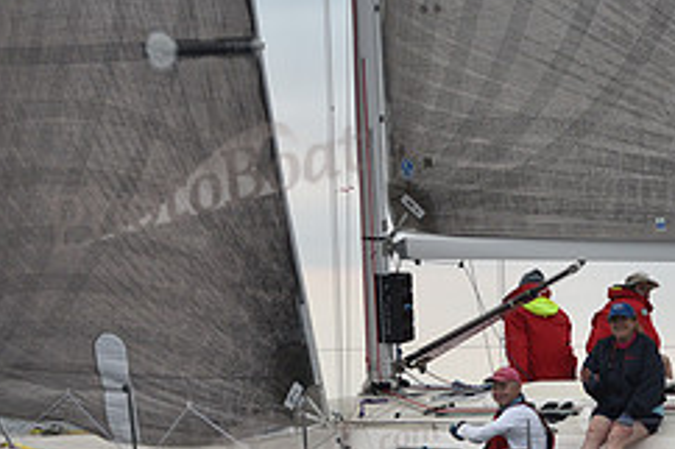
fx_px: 3148
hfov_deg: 12.2
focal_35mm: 168
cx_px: 586
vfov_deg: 8.2
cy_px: 286
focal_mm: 70
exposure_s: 1/640
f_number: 2.8
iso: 640
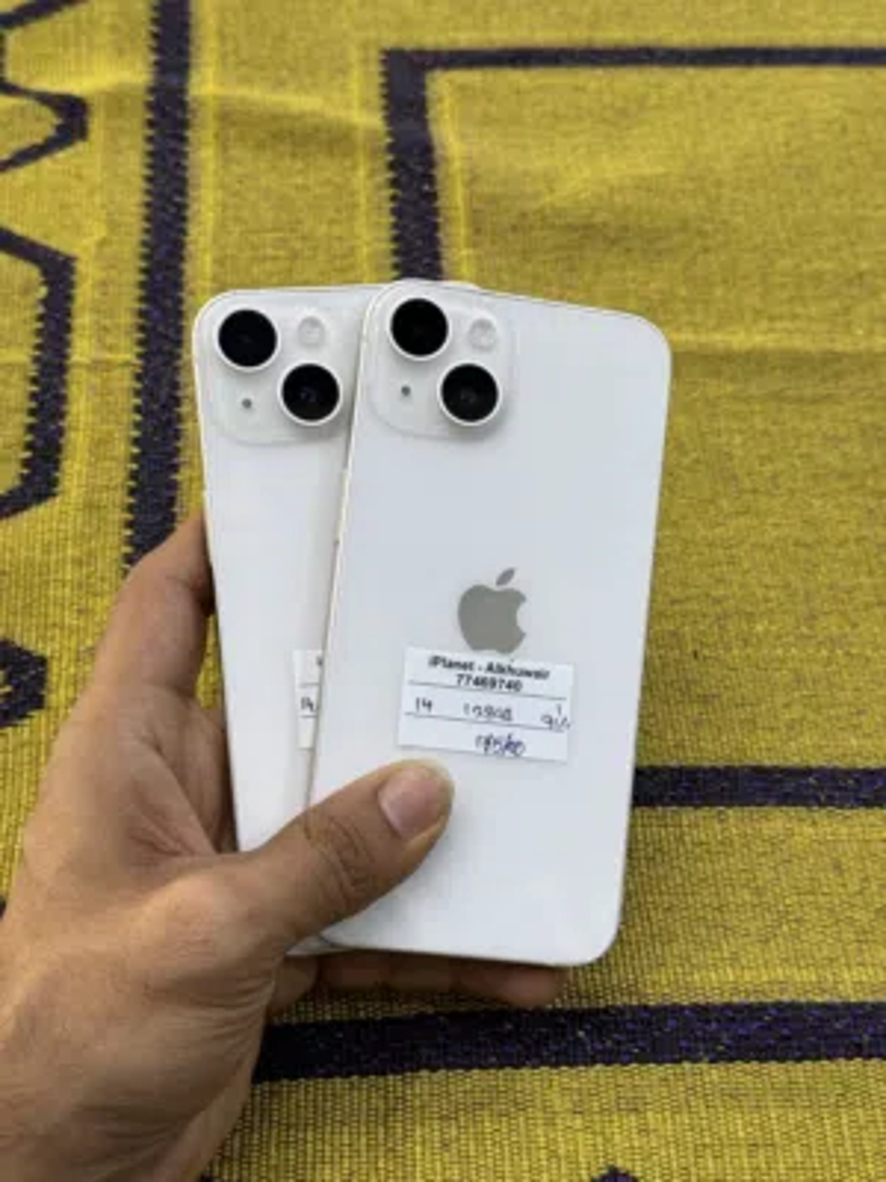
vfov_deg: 39.7
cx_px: 443
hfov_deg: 30.3
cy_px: 591
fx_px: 1638
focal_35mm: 48
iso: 80
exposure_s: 1/100
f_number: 1.78
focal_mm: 6.76
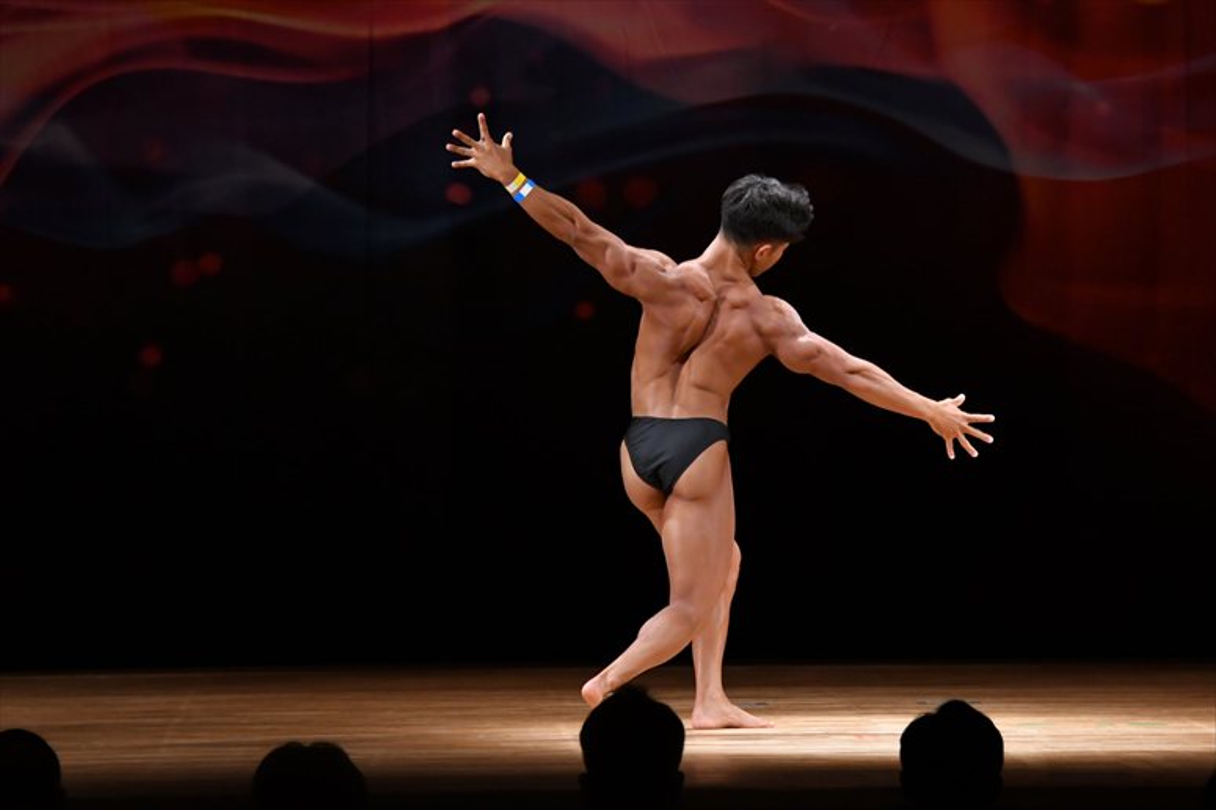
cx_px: 608
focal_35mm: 225
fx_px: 7596
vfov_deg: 6.1
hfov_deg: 9.2
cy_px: 405
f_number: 5.6
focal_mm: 150
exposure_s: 1/400
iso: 3200
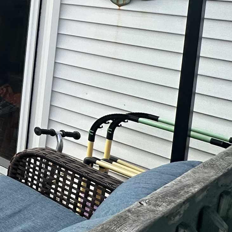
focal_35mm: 52
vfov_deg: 30.3
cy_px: -5
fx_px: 394
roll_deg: -1.7
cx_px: -229
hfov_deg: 19.3
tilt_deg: -5.1
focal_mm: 2.22
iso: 50
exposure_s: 1/1511
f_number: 2.2
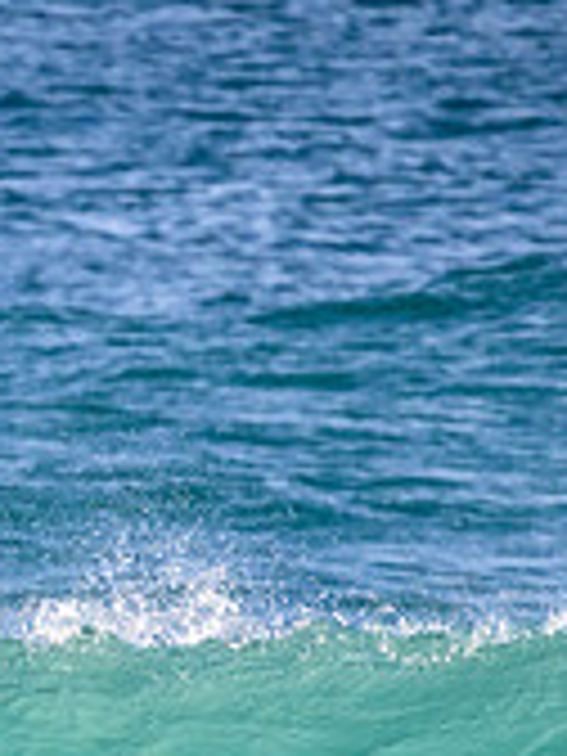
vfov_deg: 1.1
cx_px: -342
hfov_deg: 0.8
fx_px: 39945
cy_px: 830
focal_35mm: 1829
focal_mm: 550
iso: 3200
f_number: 11
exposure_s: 1/2000
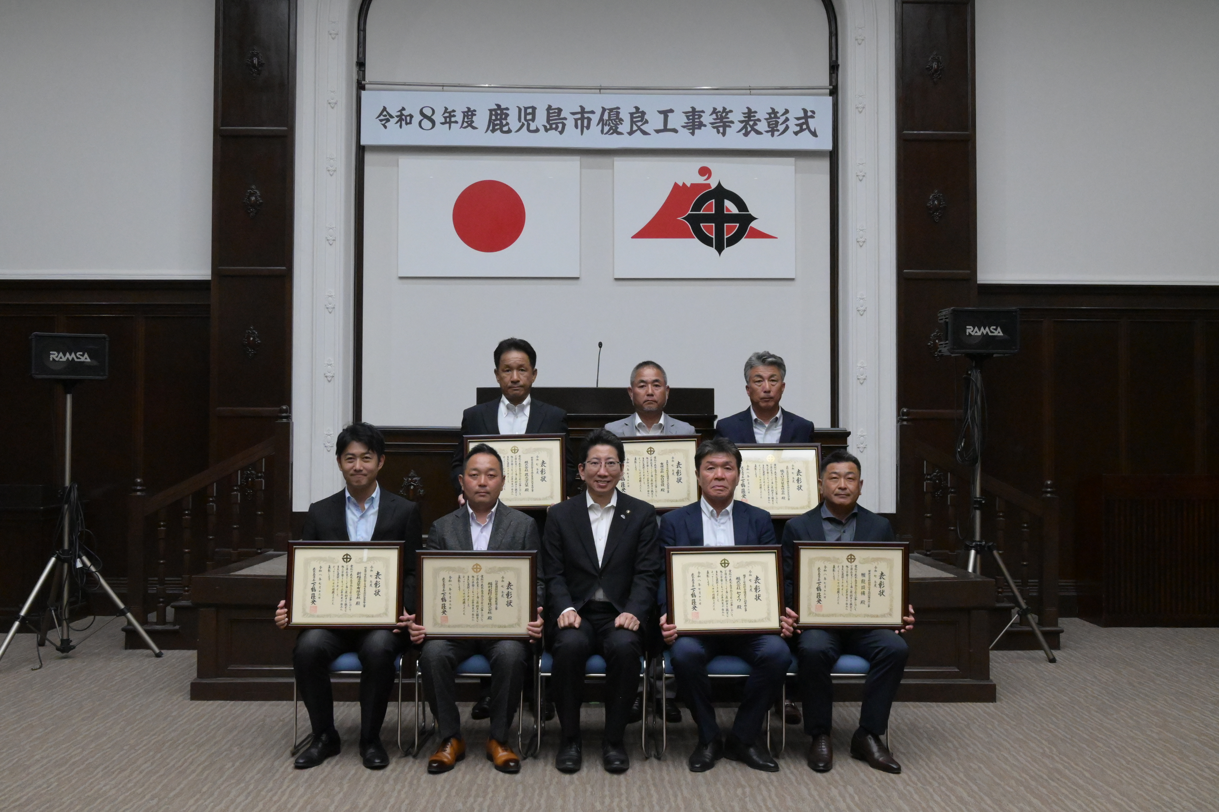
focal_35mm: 37
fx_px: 1244
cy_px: 406
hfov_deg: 52.2
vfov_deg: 36.2
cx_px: 610
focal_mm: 24.5
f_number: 8
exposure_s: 1/400
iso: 6400
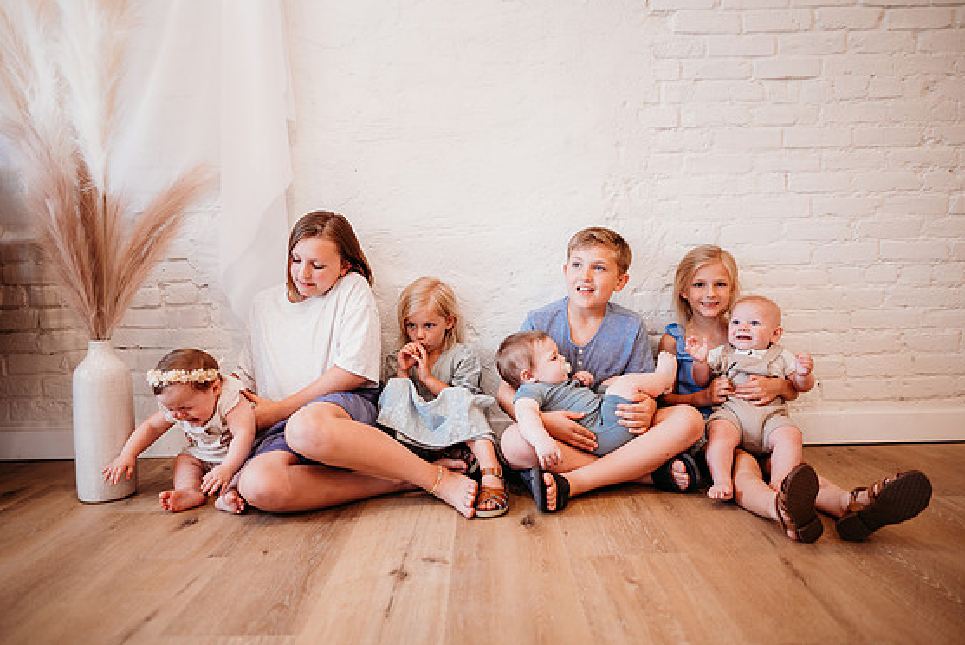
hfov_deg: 71.5
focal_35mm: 25
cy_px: 313
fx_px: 670
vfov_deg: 51.3
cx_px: 478
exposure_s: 1/160
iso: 250
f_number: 2.2
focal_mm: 24
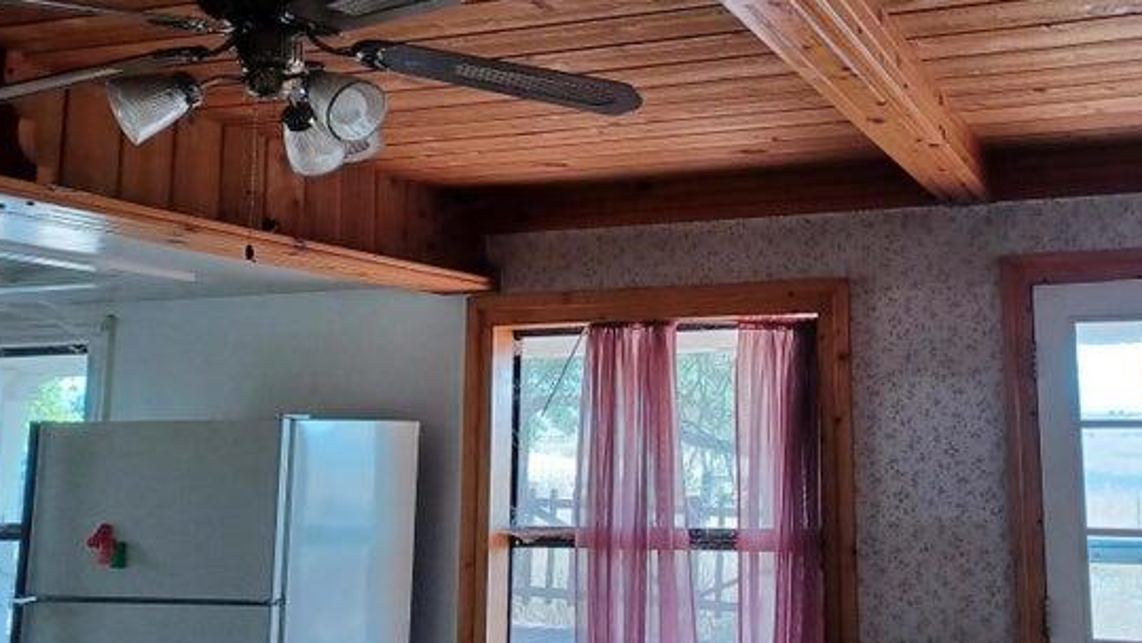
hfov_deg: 46.8
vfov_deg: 27.6
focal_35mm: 43
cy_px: 218
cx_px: 737
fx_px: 1302
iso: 160
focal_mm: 4.6
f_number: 1.8
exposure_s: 1/59
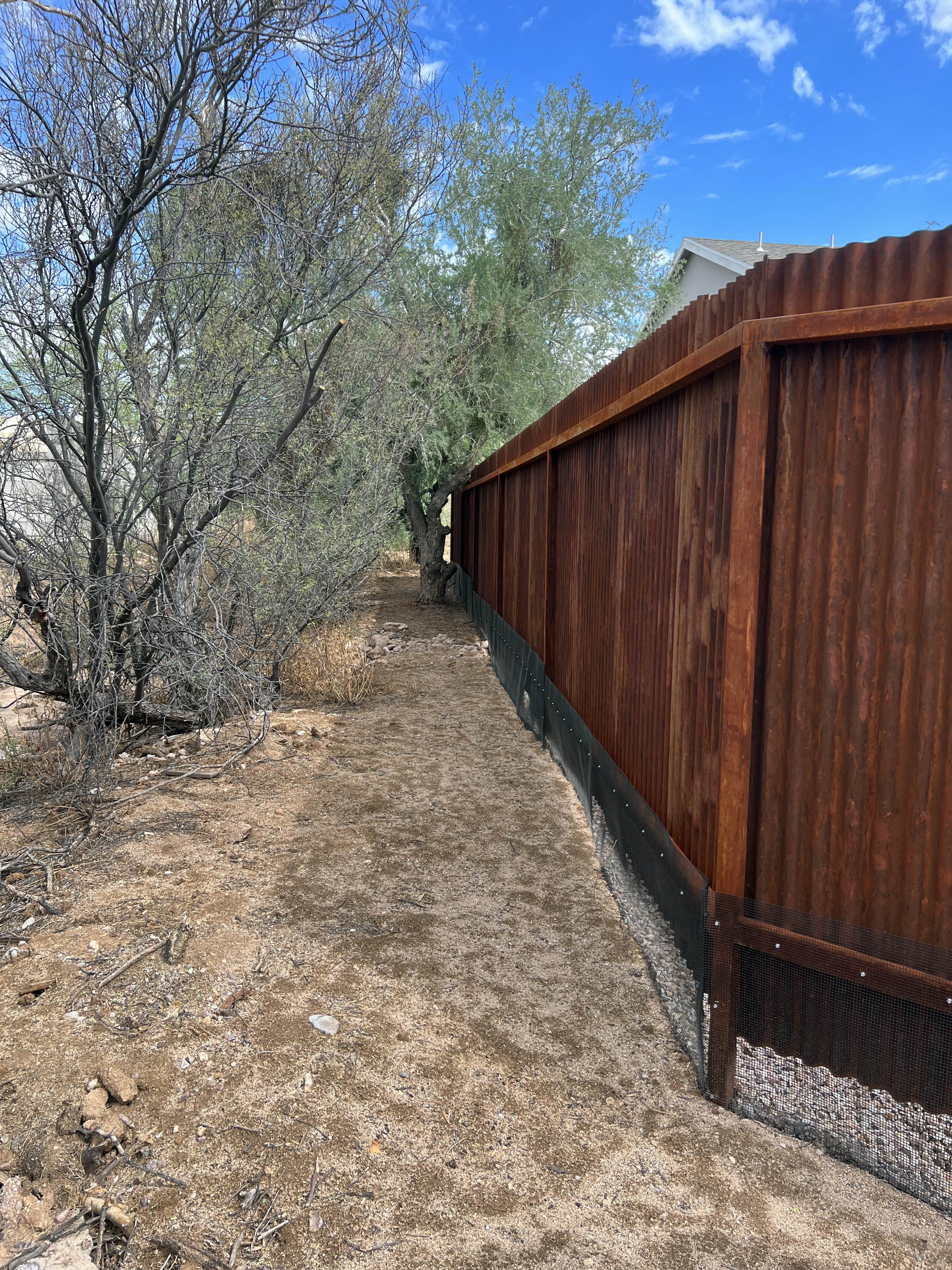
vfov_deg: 67.3
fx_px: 953
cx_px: 476
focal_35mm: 26
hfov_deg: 53.1
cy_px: 635
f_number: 1.5
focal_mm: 5.7
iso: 50
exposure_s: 1/628
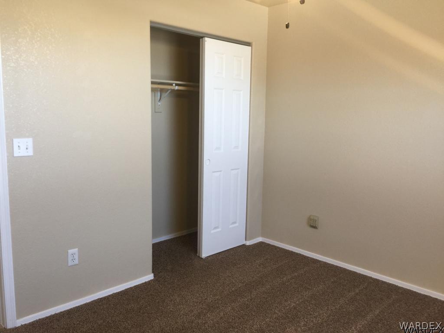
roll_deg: -0.4
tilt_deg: -7.9
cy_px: 166
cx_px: 222
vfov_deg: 48.2
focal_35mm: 29
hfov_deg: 61.7
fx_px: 372
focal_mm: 4.15
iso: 40
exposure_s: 1/30
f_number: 2.2
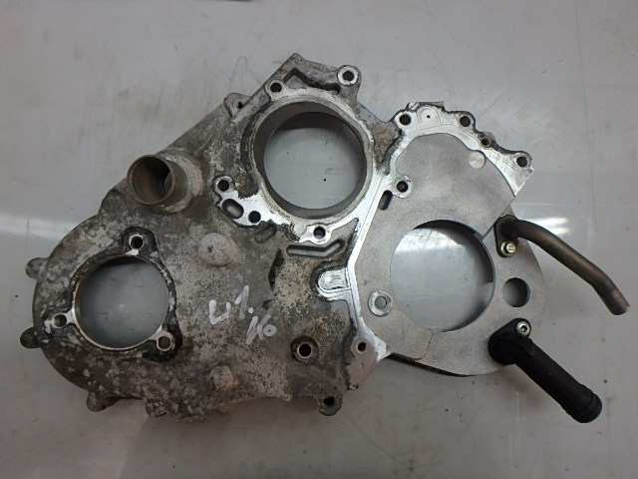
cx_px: 319
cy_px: 240
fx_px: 387
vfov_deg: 63.4
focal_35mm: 21
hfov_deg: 79.0
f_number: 3.5
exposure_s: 1/60
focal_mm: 3.7
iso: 160
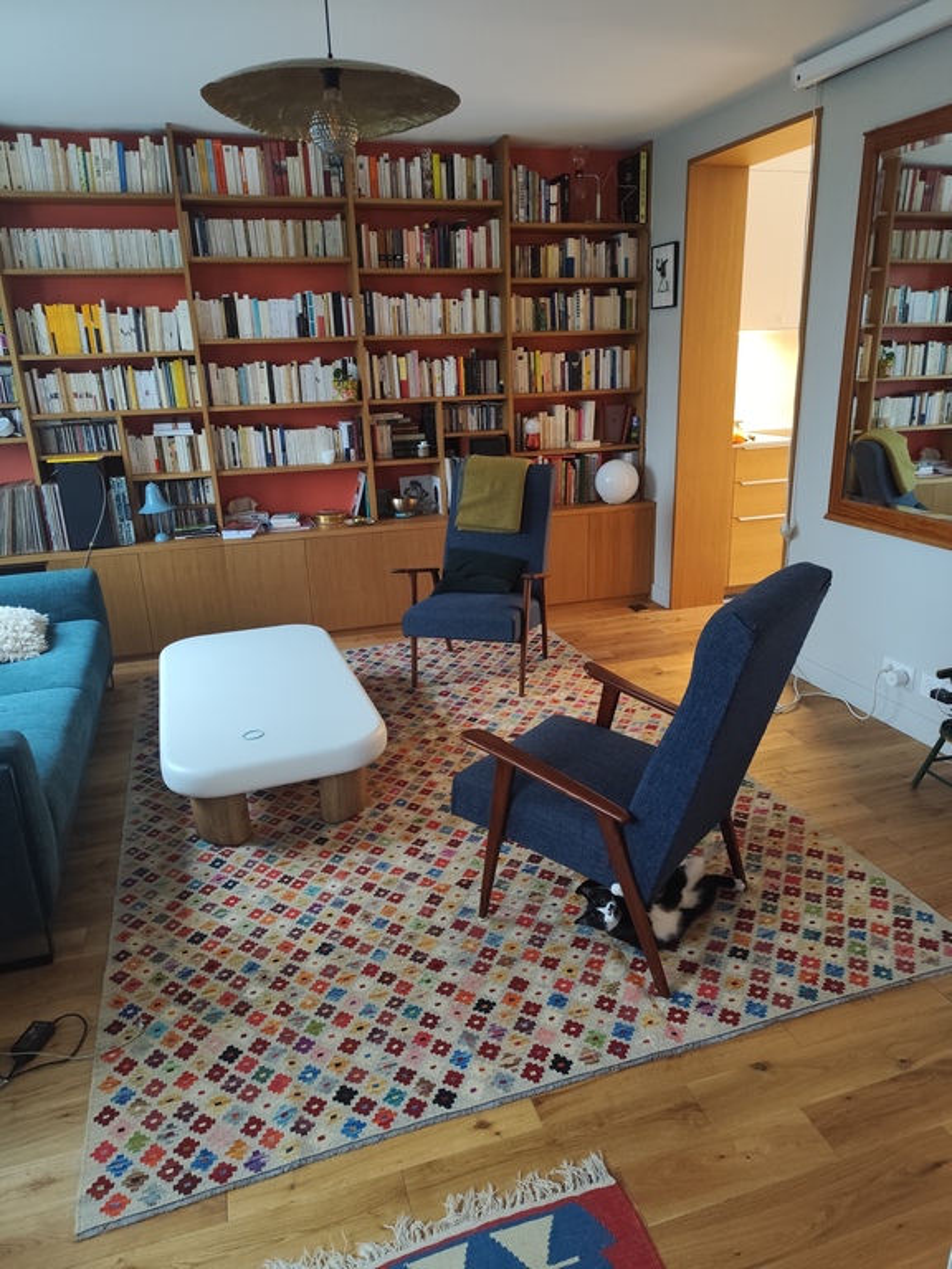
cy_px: 634
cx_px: 476
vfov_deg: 73.9
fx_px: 843
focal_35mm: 23
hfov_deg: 58.9
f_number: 1.65
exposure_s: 1/16.7
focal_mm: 6.19
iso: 1250
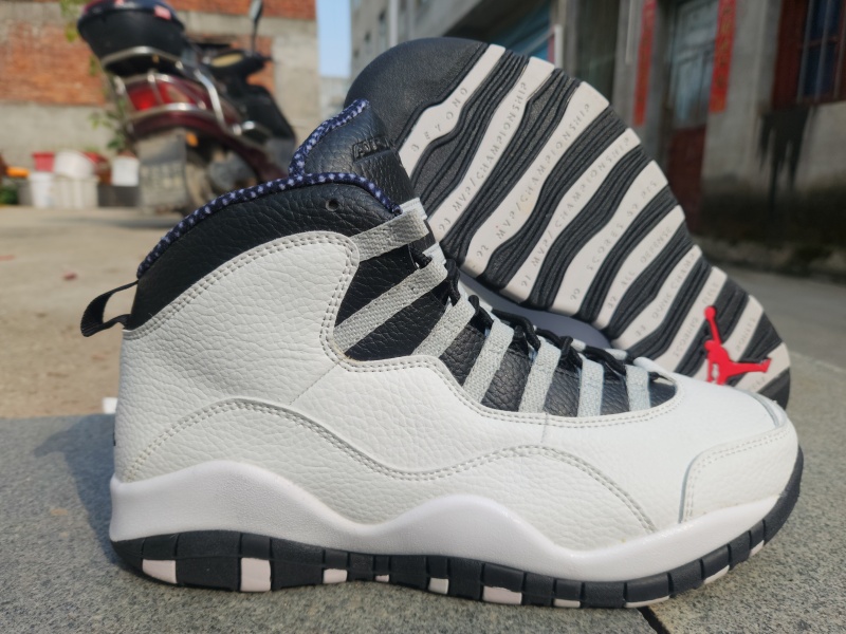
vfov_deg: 58.9
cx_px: 423
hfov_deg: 73.9
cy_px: 317
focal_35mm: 23
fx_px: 562
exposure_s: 1/1013
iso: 20
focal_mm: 5.4
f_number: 1.8
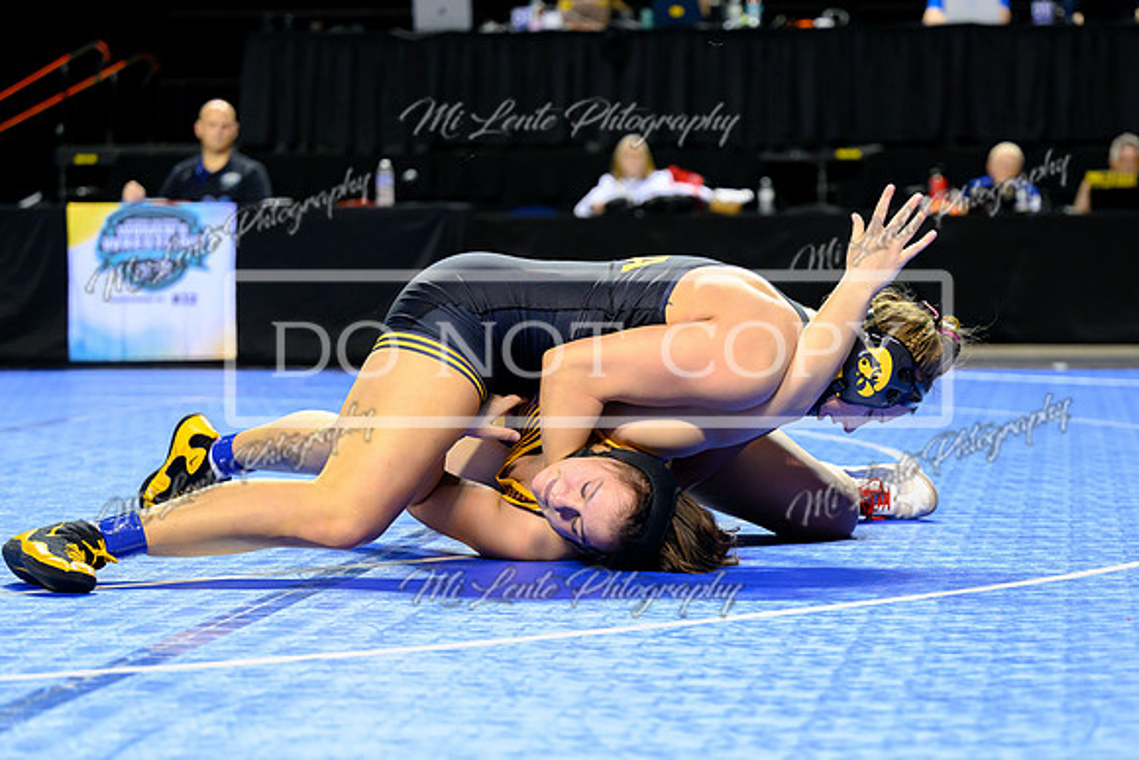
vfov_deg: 13.6
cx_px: 722
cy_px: 476
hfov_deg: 20.3
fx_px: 3176
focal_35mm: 100
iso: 3200
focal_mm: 70
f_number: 2.8
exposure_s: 1/800
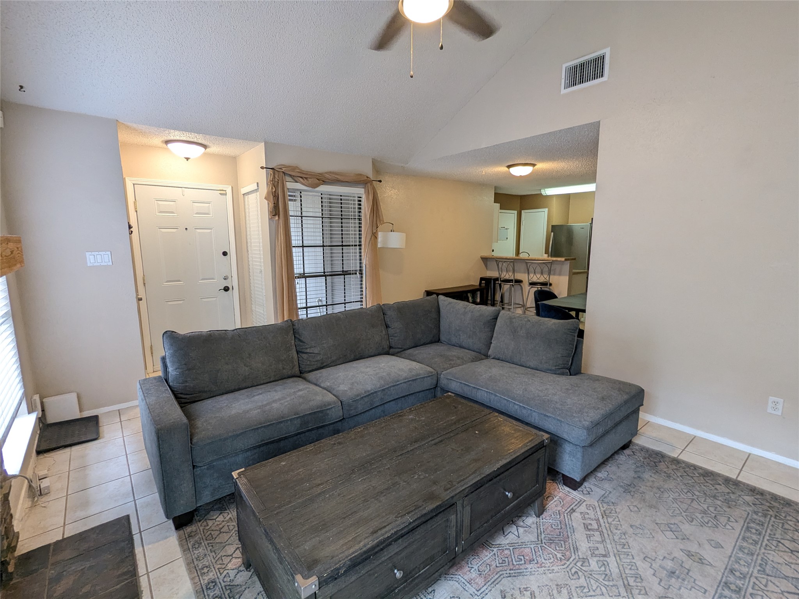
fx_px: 369
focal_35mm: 16
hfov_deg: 94.5
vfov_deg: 78.1
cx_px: 400
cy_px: 300
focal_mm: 2.35
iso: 171
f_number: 2.2
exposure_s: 1/60
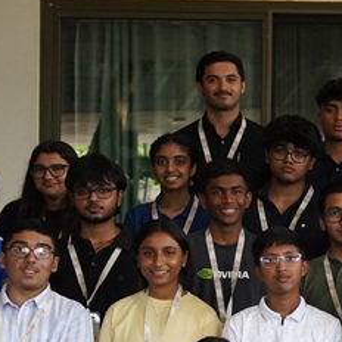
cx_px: 802
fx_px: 2090
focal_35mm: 187
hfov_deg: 8.6
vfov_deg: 9.3
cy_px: 315
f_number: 4.5
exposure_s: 1/80
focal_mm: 34
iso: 1000
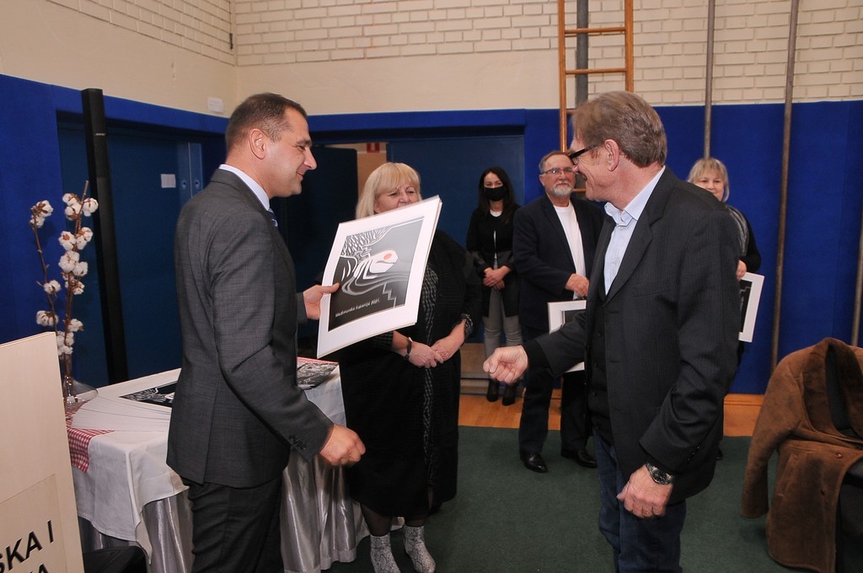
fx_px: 646
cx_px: 432
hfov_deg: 67.4
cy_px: 286
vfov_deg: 47.8
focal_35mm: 27
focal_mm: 18
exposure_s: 1/60
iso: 640
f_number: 6.3
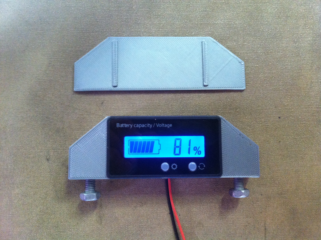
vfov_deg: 40.6
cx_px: 160
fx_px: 324
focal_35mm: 35
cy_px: 120
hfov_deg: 52.7
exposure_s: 1/15
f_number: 2.8
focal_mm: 3.85
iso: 400
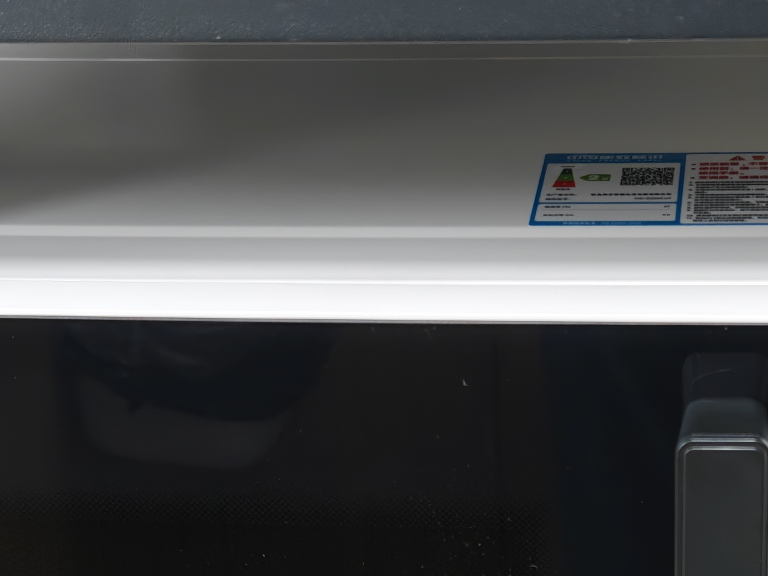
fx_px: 2419
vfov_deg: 13.3
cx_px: 415
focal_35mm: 109
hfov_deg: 18.0
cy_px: 626
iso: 800
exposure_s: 1/50
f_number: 1.8
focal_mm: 8.67
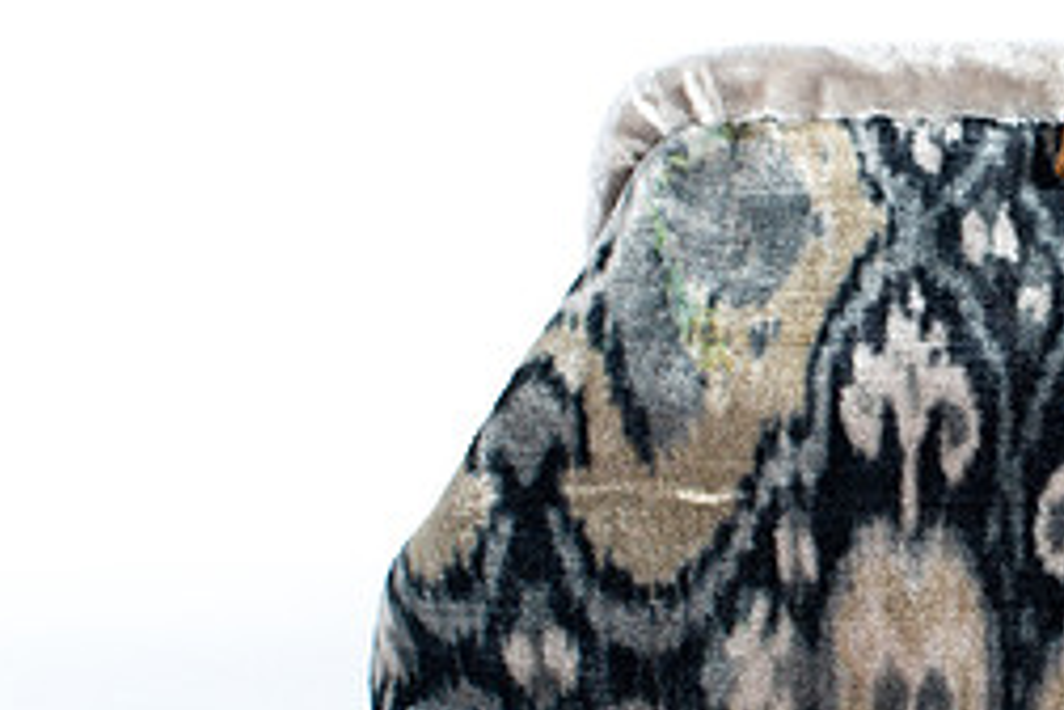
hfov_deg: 17.3
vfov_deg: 11.9
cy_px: 450
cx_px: 1136
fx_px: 3399
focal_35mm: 115
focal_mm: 50
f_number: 6.3
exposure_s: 1/200
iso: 200
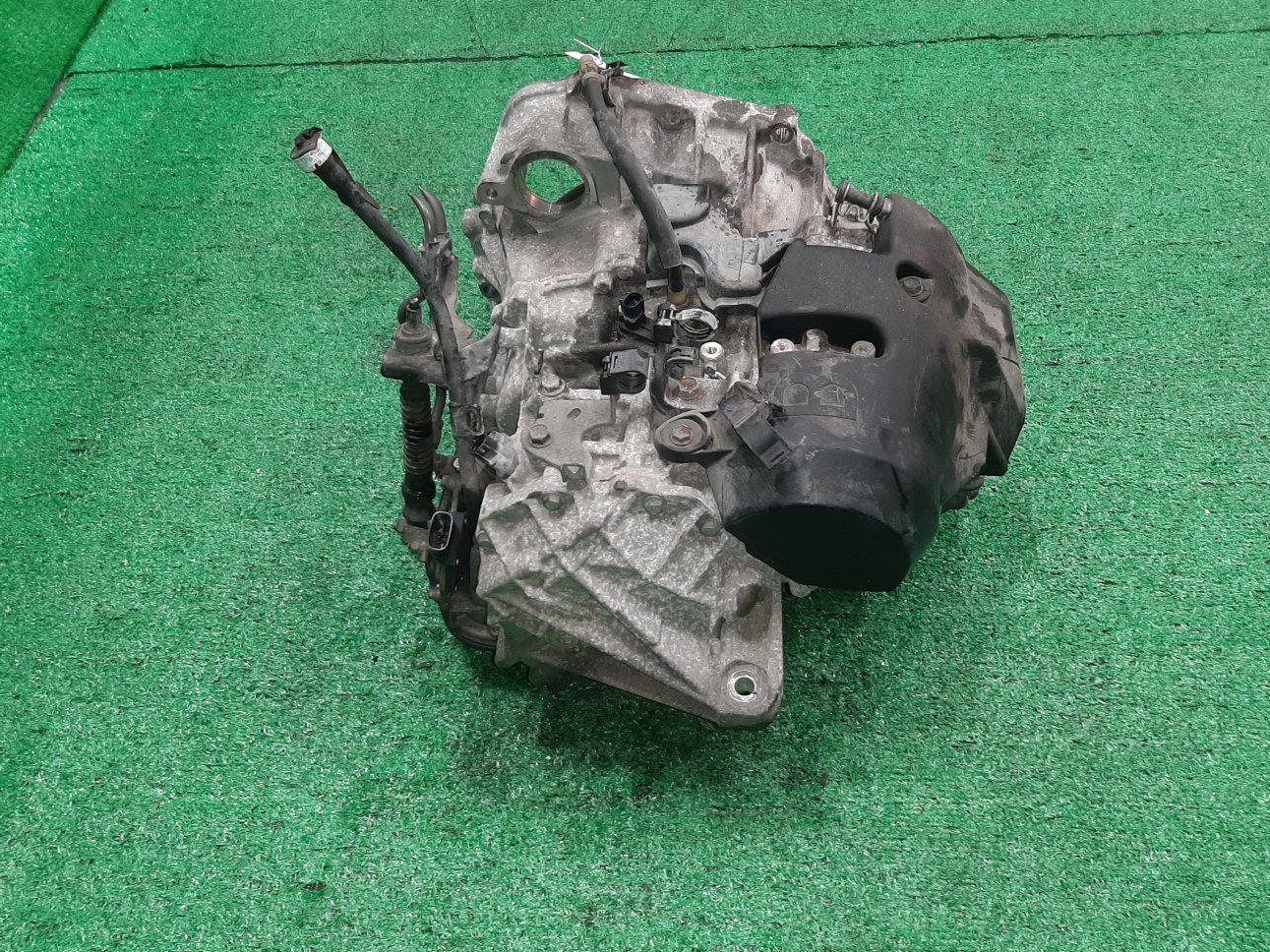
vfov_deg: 48.2
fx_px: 1064
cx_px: 631
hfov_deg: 61.7
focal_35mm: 29
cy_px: 448
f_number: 1.7
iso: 126
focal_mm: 3.93
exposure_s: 1/50
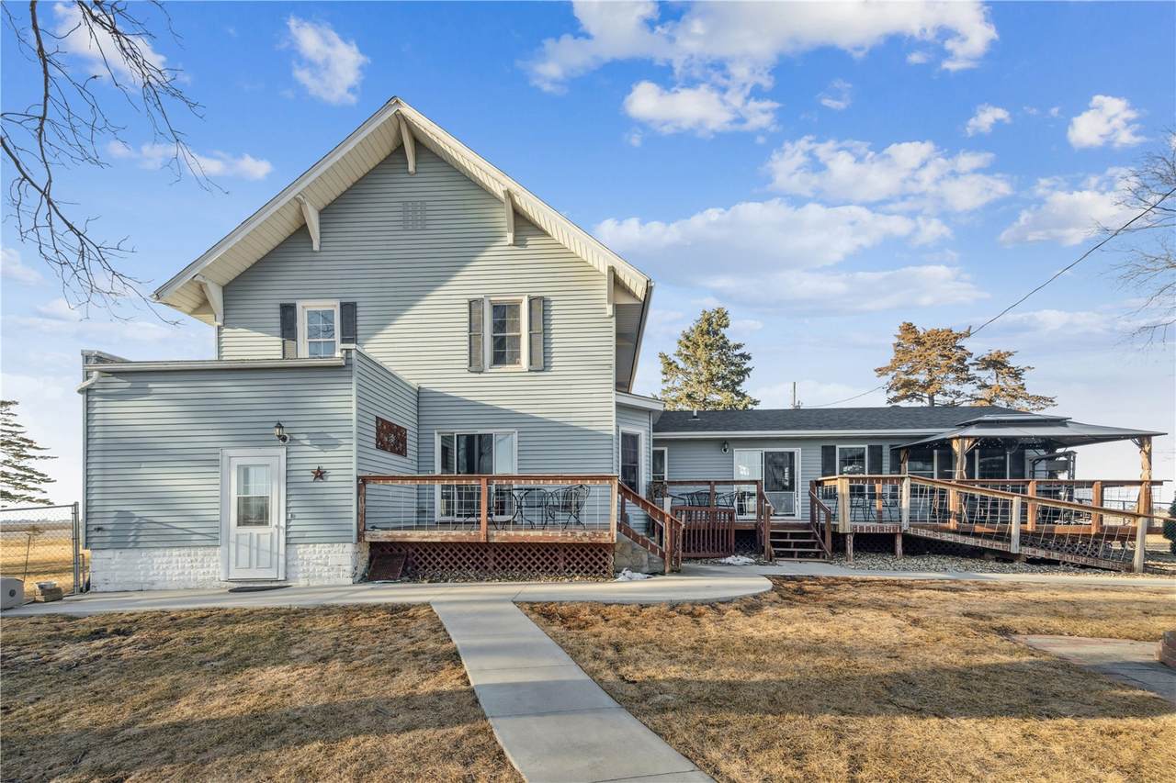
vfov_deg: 73.7
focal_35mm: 16
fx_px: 523
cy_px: 392
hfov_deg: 96.7
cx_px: 588
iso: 400
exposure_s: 1/160
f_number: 10
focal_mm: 16
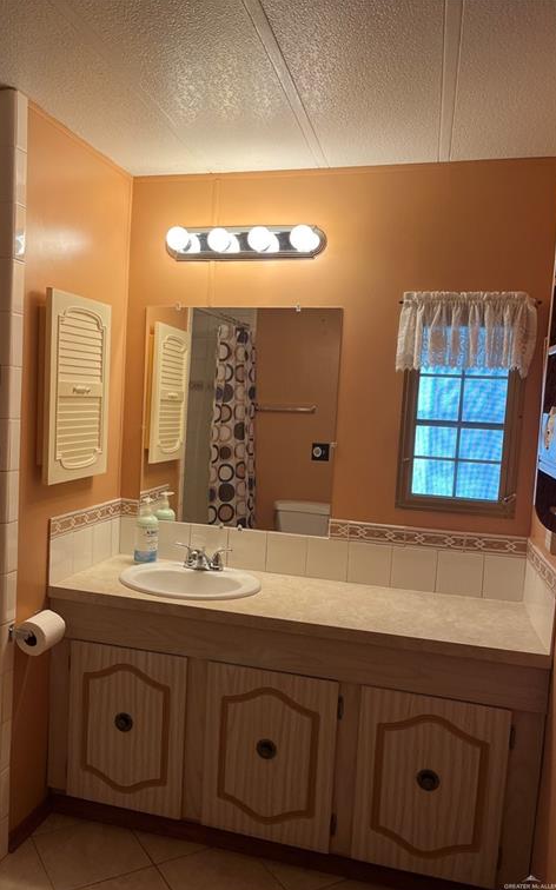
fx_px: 679
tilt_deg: -3.4
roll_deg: -3.4
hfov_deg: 44.3
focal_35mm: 28
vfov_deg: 66.5
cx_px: 225
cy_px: 449
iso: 125
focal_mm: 5.1
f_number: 1.6
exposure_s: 1/120
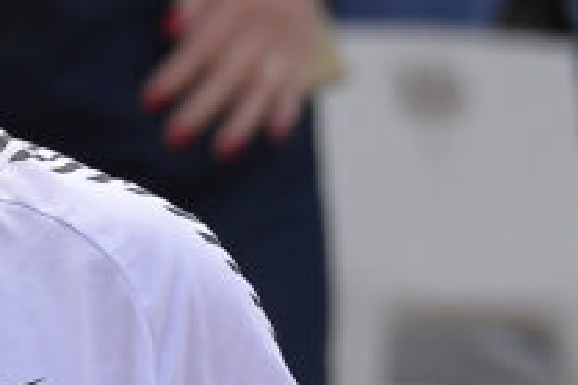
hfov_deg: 1.1
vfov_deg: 0.7
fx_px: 31491
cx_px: 373
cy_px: 499
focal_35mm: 1963
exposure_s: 1/2500
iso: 320
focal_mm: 400
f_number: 4
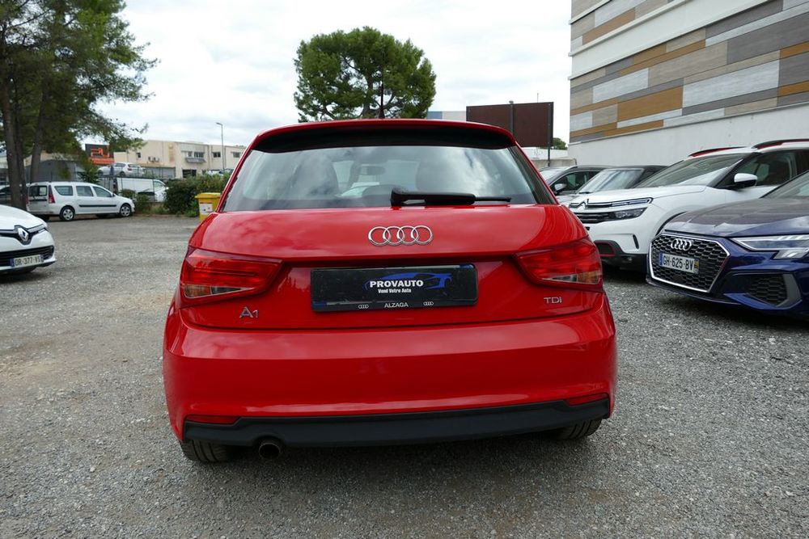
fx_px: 562
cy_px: 270
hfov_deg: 71.5
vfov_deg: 51.3
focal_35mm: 25
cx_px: 404
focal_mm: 9.12
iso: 125
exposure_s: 1/800
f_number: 2.8
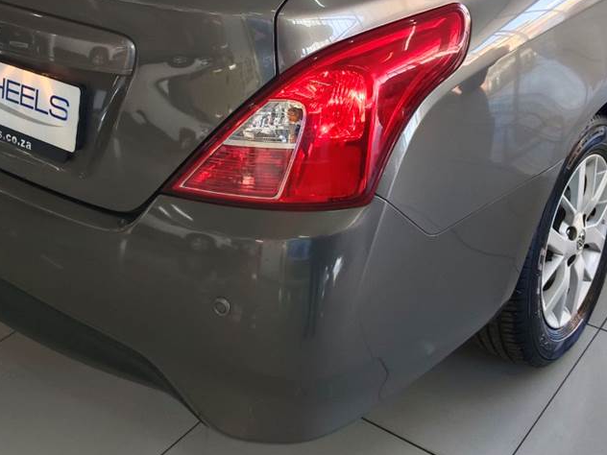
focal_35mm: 47
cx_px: 334
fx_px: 824
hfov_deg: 40.4
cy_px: 63
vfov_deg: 29.8
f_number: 1.79
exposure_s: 1/100
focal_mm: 4.84
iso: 489
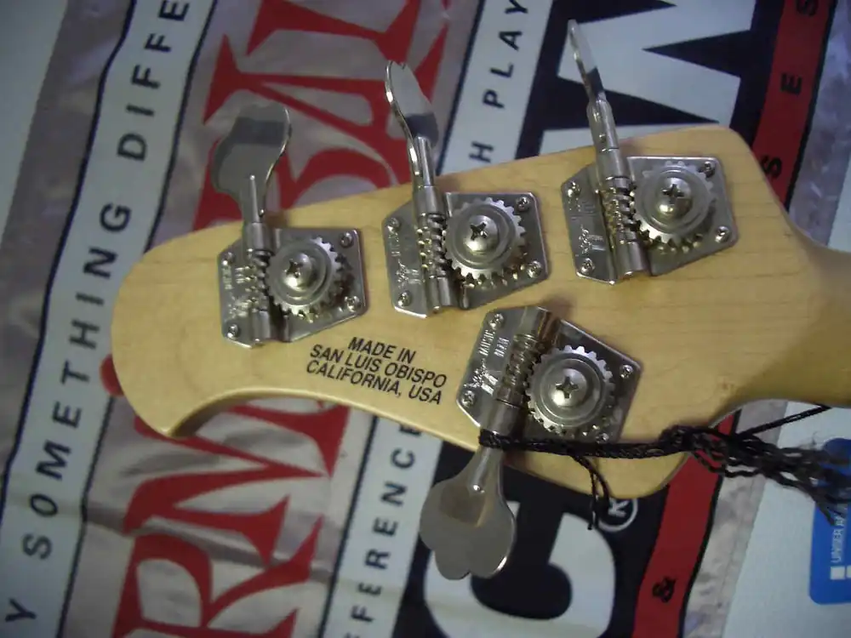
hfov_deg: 52.6
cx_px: 426
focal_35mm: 35
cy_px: 319
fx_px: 860
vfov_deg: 40.7
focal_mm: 5.8
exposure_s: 1/15
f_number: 2.6
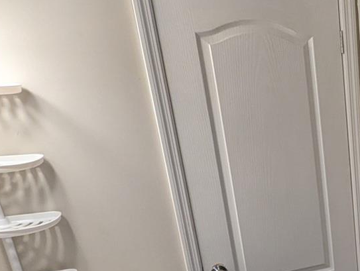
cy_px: 278
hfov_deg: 32.9
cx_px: 435
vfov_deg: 28.8
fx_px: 490
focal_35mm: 47
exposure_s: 1/120
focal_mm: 2.35
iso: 103
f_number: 2.2
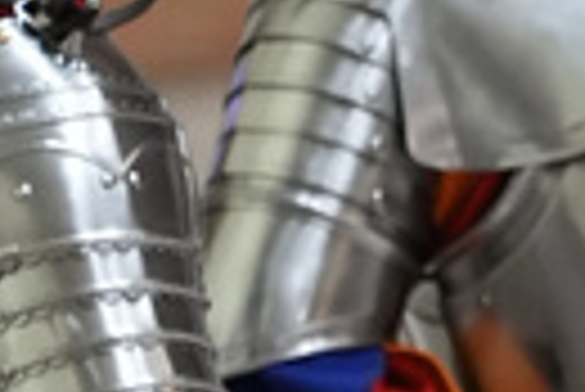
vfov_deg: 0.4
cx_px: 1022
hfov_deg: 0.6
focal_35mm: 3541
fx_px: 57605
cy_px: 473
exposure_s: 1/250
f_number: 2.8
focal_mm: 300
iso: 1250
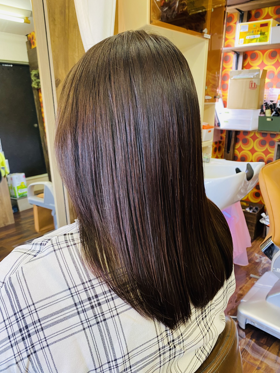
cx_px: 139
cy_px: 190
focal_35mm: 27
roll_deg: -0.5
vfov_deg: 65.3
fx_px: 291
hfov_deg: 51.4
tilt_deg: -15.1
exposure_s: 1/60
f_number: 1.8
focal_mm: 4.25
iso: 160
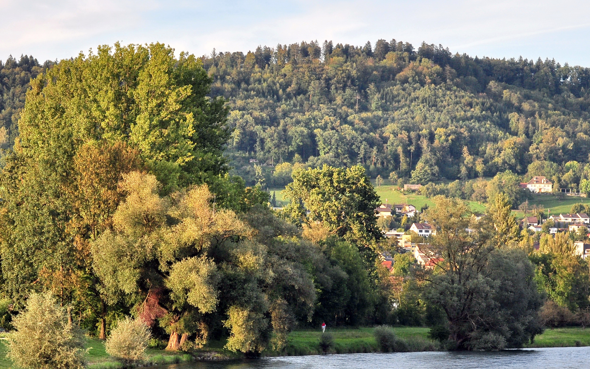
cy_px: 281
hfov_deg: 12.6
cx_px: 212
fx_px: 2669
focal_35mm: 166
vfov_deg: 7.9
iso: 200
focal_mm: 70
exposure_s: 1/160
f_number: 8
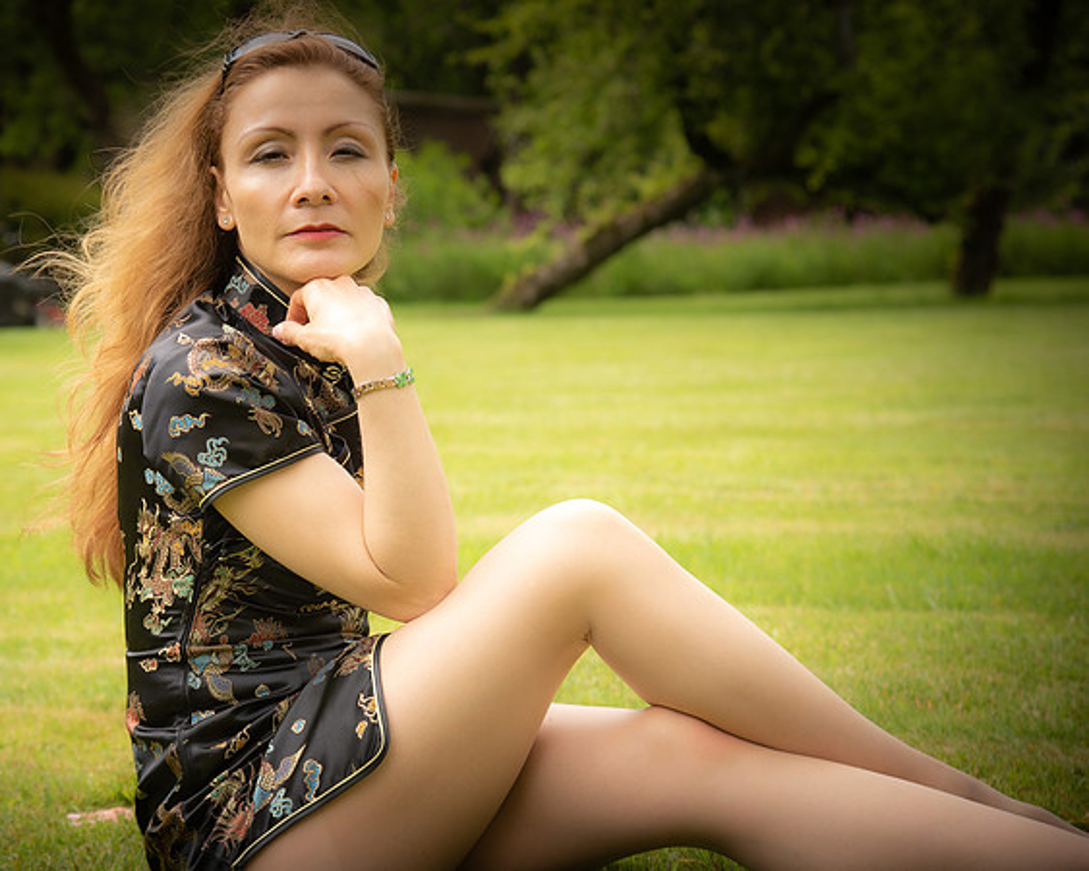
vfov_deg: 15.9
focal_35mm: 97
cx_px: 370
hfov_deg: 19.8
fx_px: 3116
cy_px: 393
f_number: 5.6
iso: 100
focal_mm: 78
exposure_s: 1/125
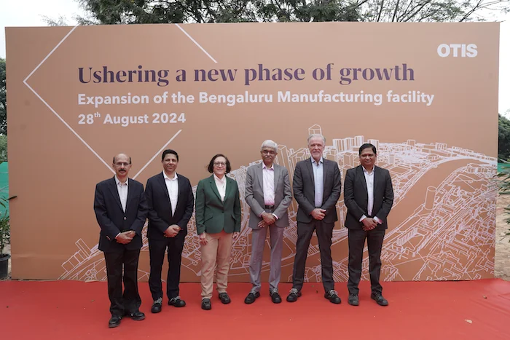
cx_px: 255
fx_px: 340
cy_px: 170
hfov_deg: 73.7
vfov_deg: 53.2
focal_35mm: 24
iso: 200
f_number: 5.6
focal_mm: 24
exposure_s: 1/160
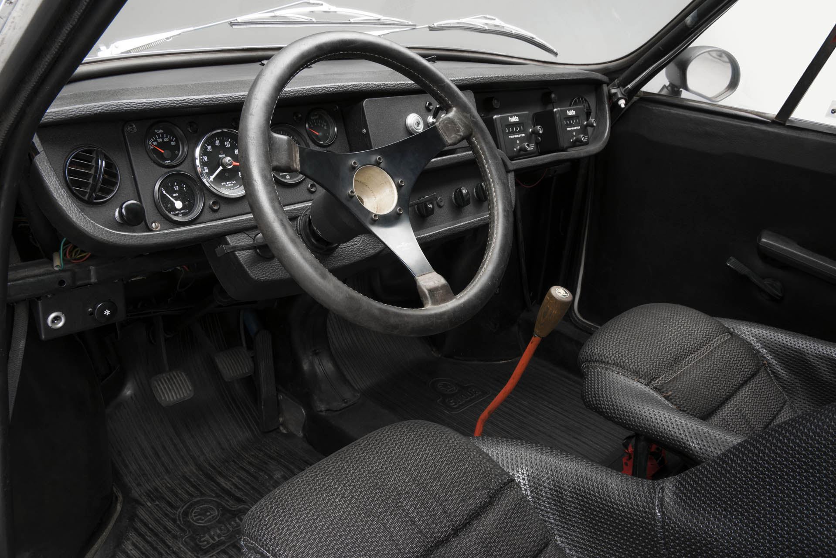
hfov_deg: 58.7
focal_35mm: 32
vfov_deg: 41.1
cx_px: 418
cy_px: 279
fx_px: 743
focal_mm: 32
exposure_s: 6
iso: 100
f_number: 14
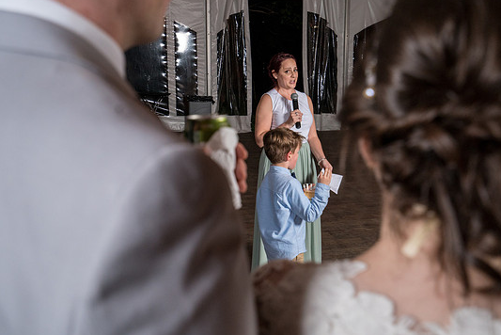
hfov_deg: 48.4
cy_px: 176
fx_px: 557
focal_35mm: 40
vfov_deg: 33.4
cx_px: 249
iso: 2000
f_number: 5
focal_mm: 35
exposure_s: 1/200
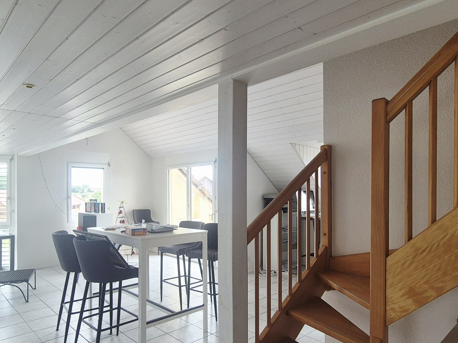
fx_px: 291
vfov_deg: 60.9
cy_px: 193
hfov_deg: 76.3
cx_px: 214
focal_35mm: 22
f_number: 2.2
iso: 50
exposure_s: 1/100
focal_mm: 2.2
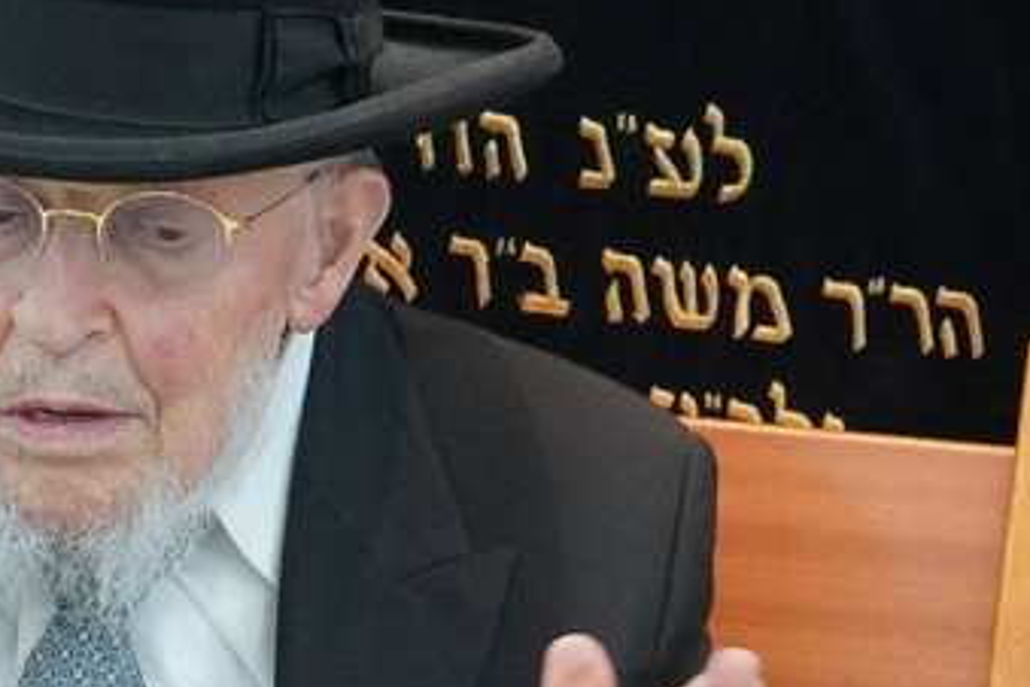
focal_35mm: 310
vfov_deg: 4.4
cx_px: -91
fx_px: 8869
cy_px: 561
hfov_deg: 6.6
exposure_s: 1/200
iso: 3200
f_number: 5.6
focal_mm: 50
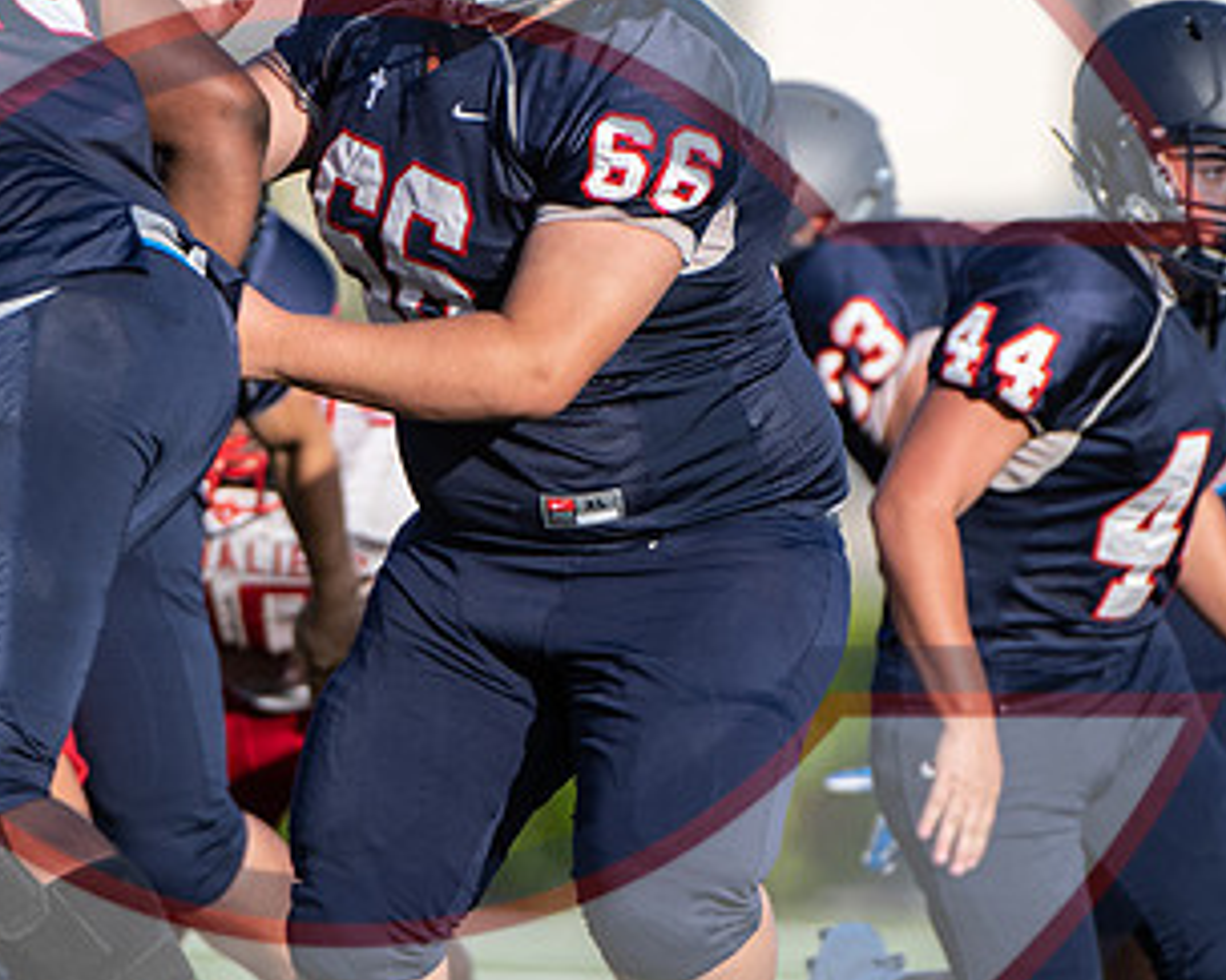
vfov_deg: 1.7
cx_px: 465
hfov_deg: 2.1
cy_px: 413
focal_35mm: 904
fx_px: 32791
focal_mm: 340
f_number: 4
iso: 180
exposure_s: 1/1000
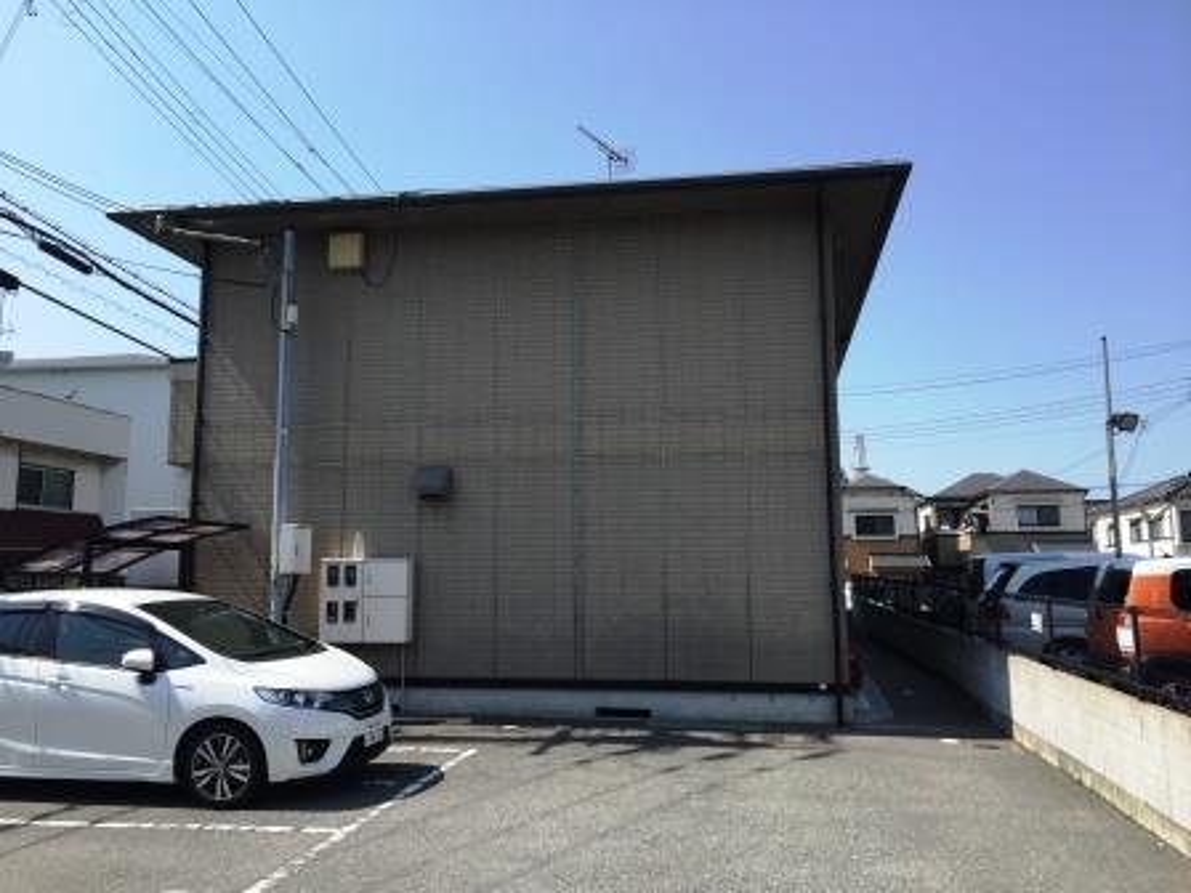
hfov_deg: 61.7
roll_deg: -0.5
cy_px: 446
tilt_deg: +7.8
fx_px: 998
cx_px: 596
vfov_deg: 48.2
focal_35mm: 29
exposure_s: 1/1582
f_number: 2.2
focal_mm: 4.15
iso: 32
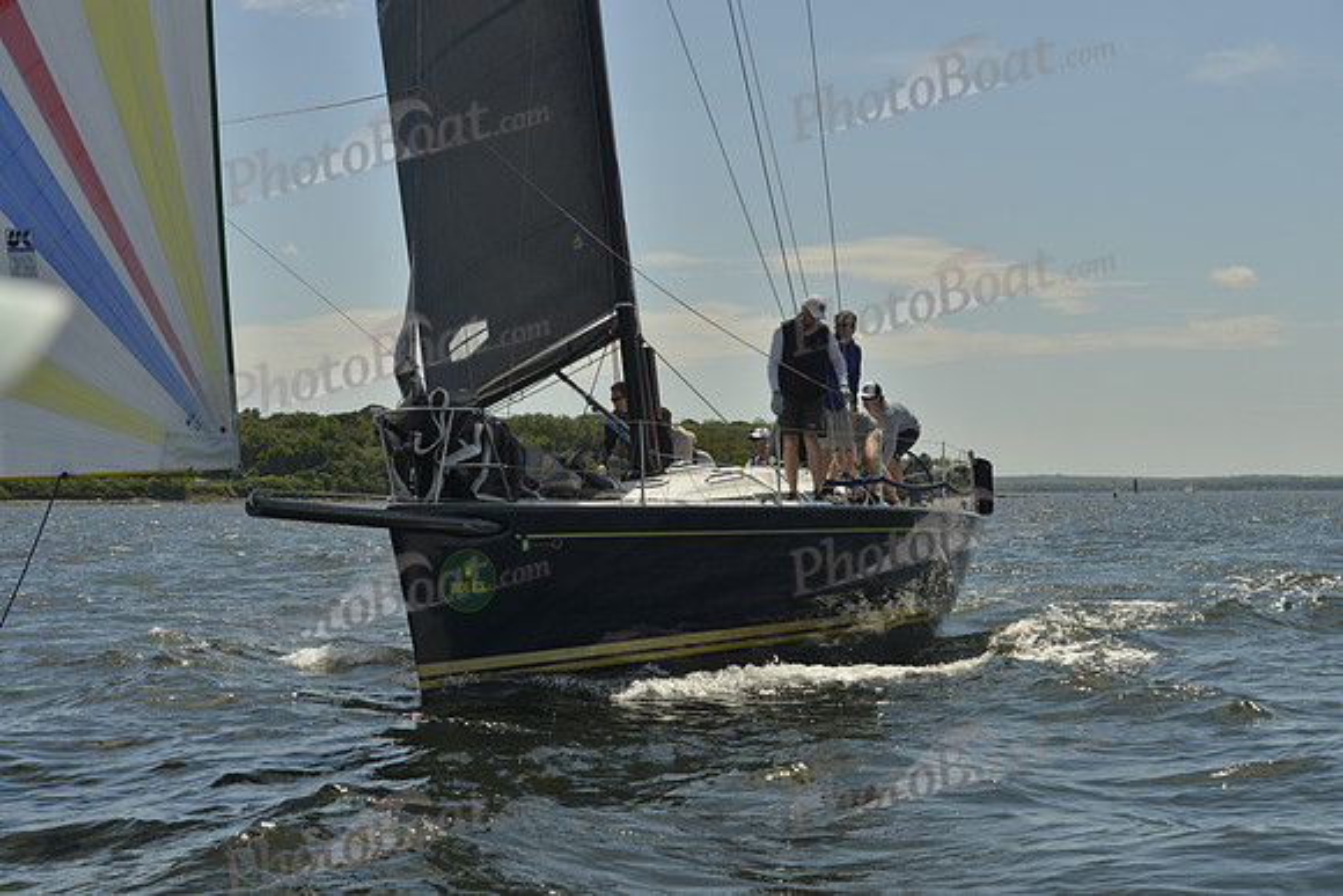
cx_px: 672
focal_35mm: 70
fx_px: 2612
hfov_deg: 28.8
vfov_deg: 19.5
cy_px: 448
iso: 280
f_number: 9
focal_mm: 70
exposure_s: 1/1600
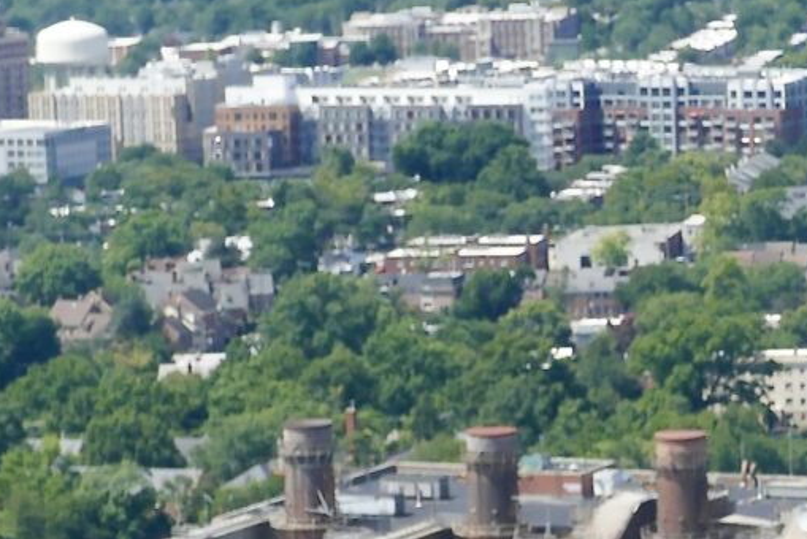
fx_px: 4508
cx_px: 805
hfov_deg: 10.1
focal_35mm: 201
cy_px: 422
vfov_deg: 6.8
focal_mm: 14.5
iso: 125
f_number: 3.7
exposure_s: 1/1000
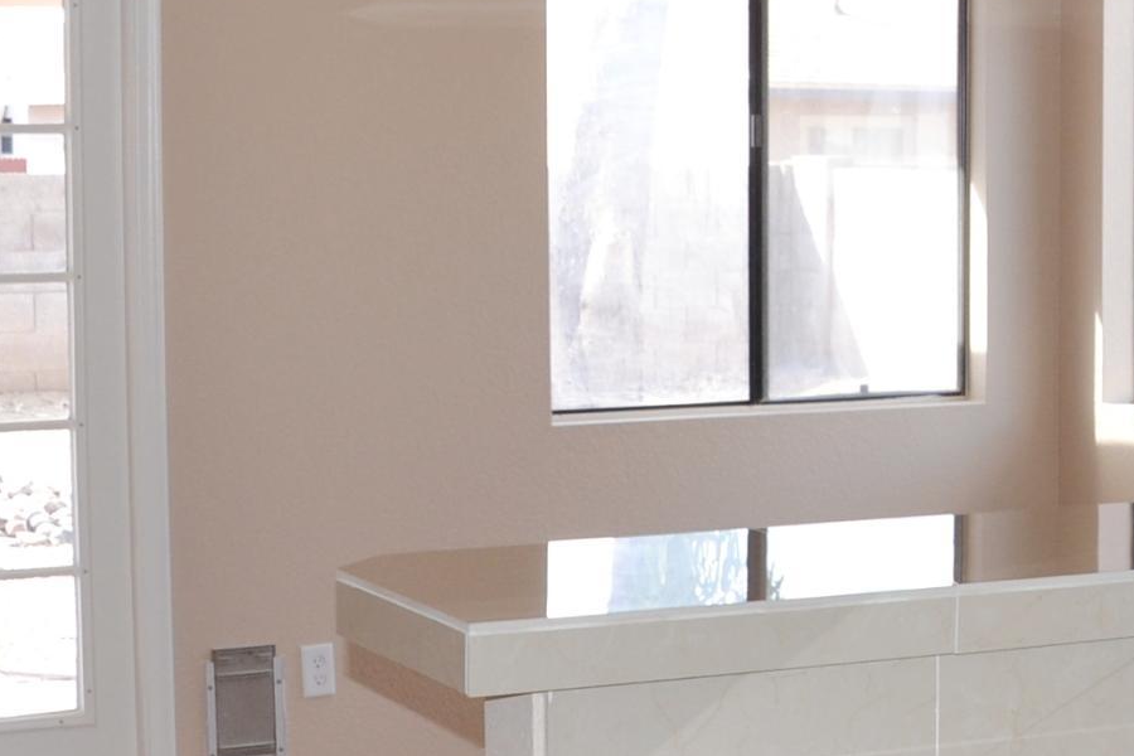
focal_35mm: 90
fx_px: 2835
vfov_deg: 15.2
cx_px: 1077
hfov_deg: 22.0
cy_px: 355
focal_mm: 18
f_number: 5.6
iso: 400
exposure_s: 1/200
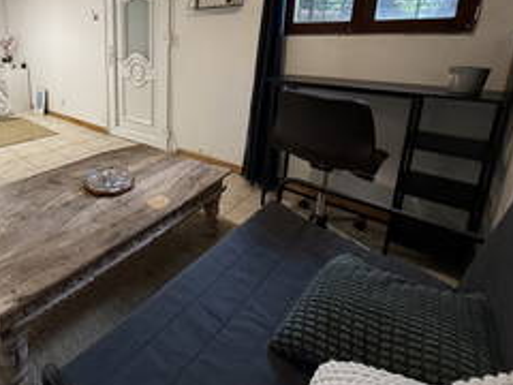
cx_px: 139
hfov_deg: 74.3
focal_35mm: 21
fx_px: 311
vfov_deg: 60.7
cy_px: 107
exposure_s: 1/50
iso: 250
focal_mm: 2.22
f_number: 2.2
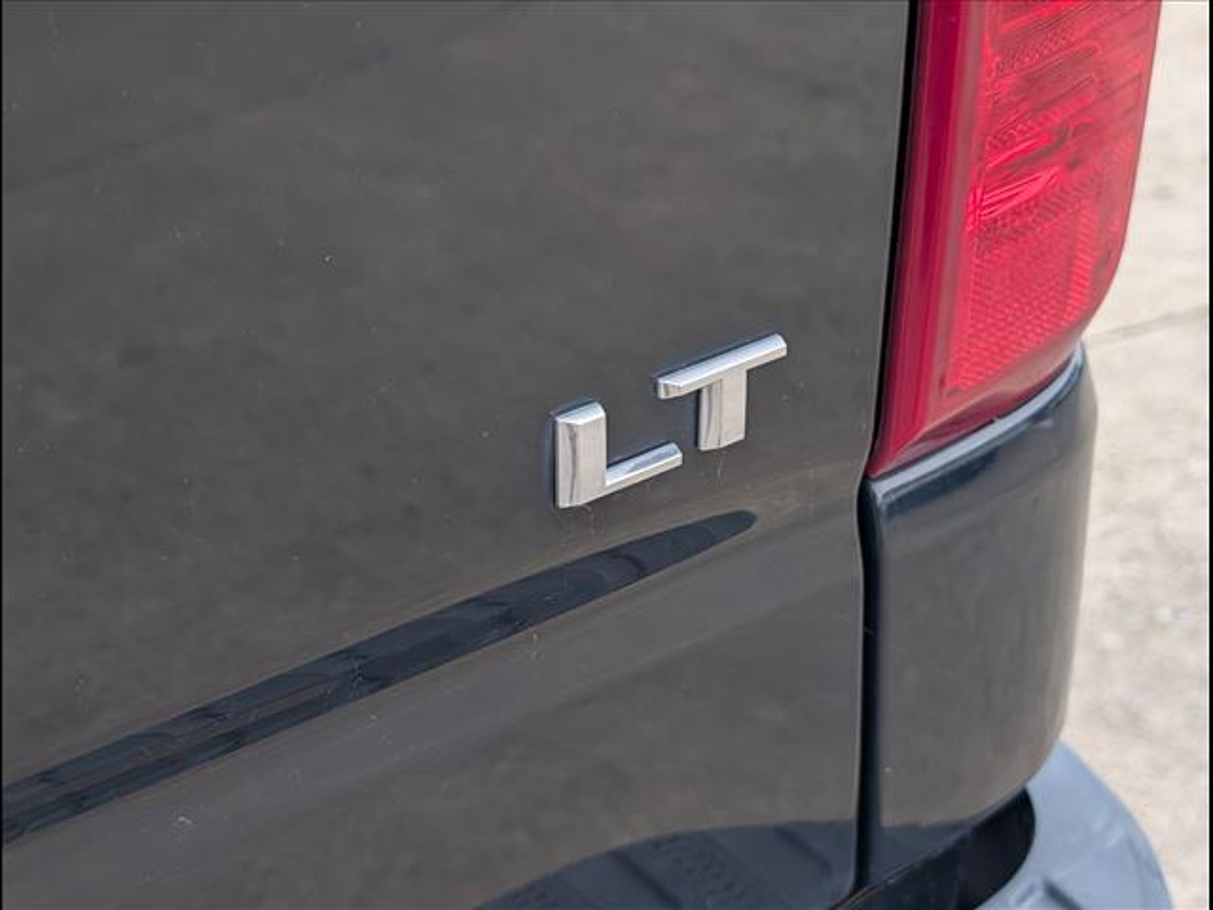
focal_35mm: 49
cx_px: 606
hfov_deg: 38.9
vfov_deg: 29.7
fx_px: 1717
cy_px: 455
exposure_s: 1/1429
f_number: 1.68
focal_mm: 6.9
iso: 418
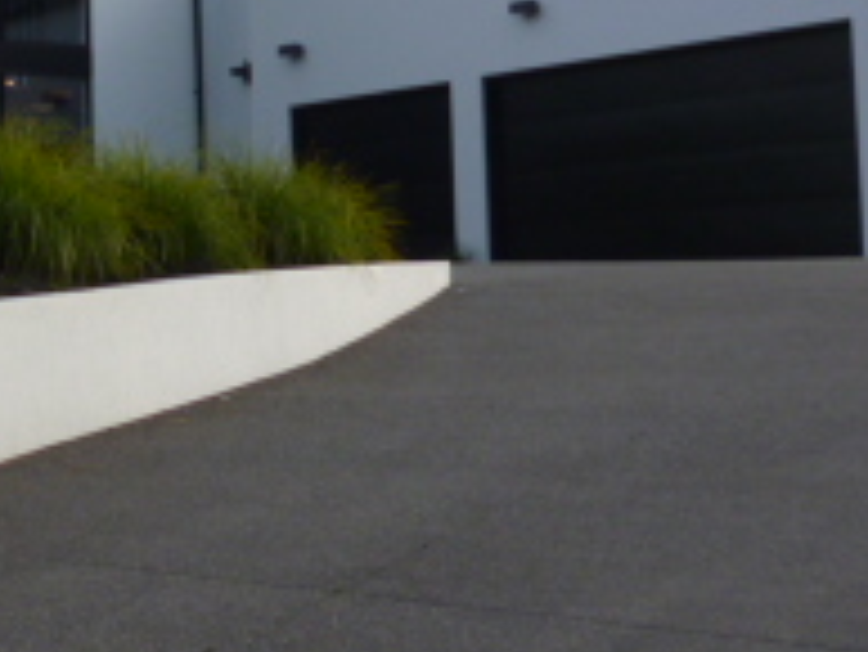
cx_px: -22
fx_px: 2333
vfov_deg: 15.8
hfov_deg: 20.3
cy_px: 175
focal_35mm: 93
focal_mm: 5
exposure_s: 1/320
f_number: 3.1
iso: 100
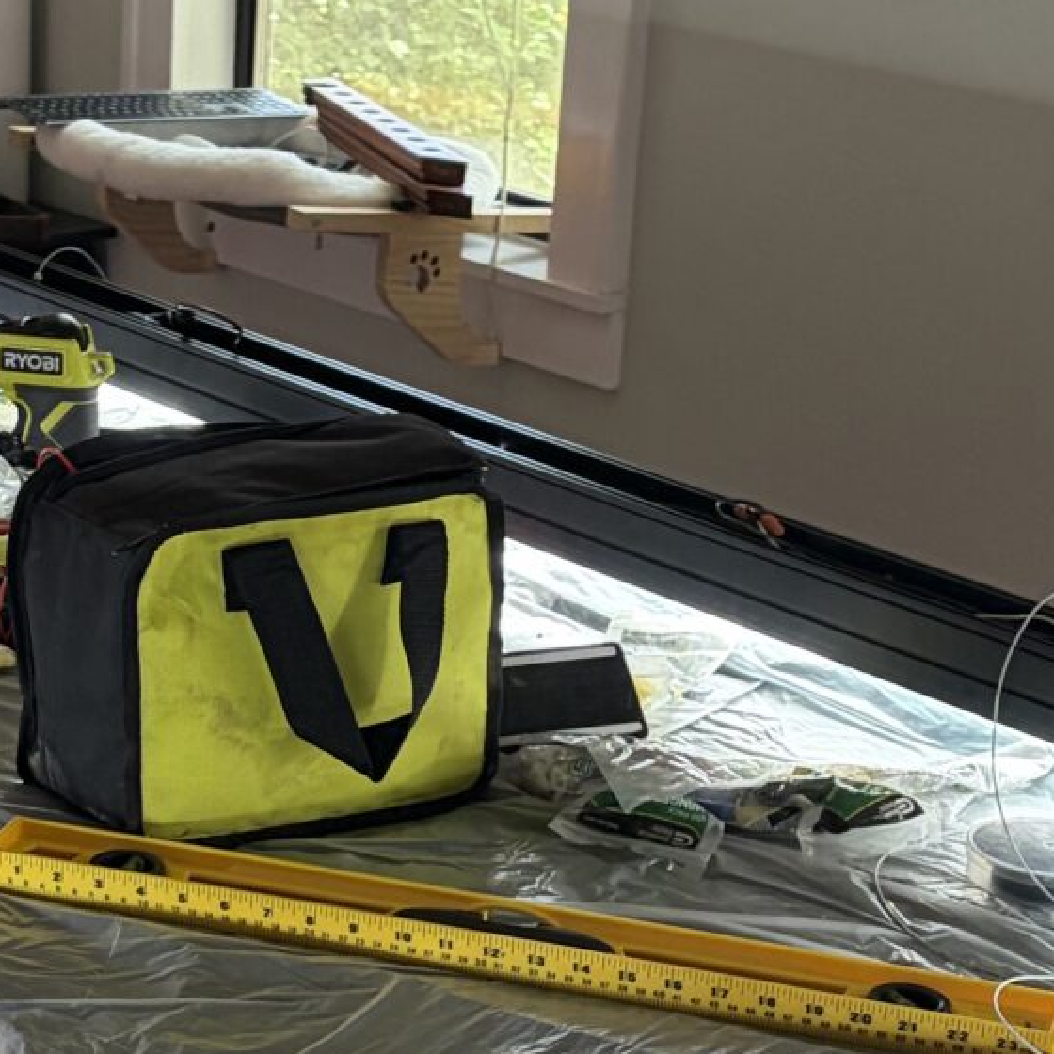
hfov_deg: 16.4
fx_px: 3617
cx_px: 200
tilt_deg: -19.9
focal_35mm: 105
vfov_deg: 16.5
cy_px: 717
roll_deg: -3.1
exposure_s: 1/60
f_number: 1.6
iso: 250
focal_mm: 5.96
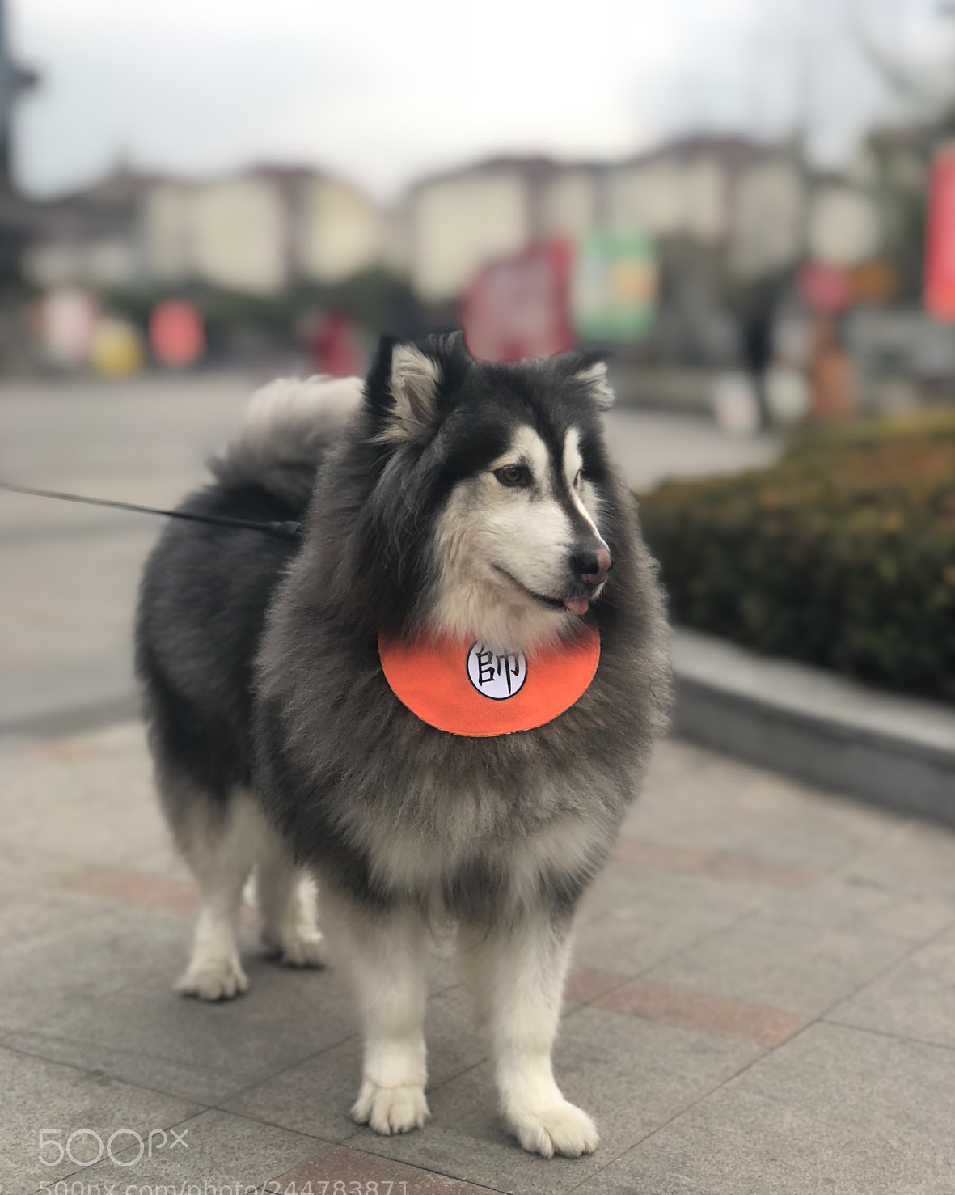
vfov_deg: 34.2
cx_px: 473
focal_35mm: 55
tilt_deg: -6.9
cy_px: 607
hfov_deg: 27.6
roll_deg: -0.2
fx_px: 1944
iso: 25
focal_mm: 6
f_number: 2.4
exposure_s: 1/53
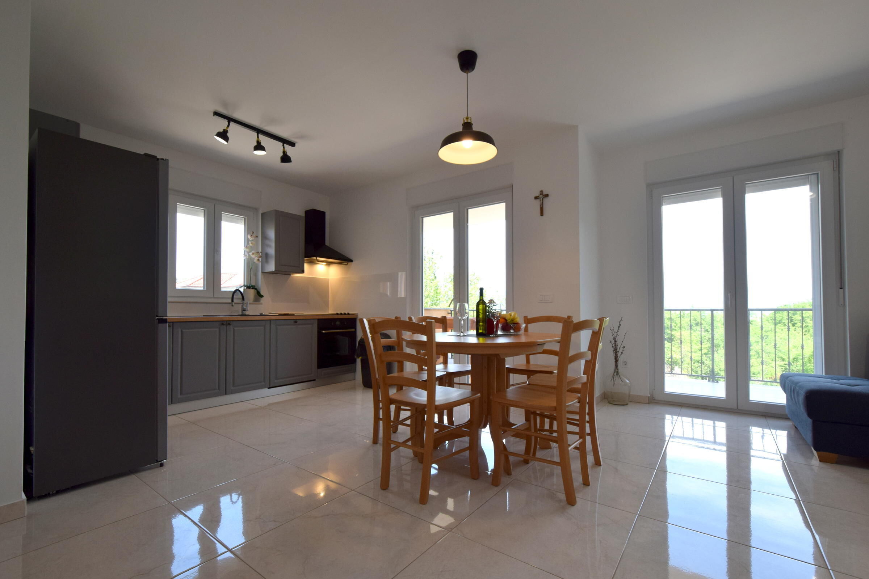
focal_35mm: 15
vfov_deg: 77.3
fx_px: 362
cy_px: 290
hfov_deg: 100.4
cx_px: 434
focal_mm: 10
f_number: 7.1
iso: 400
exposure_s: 1/200
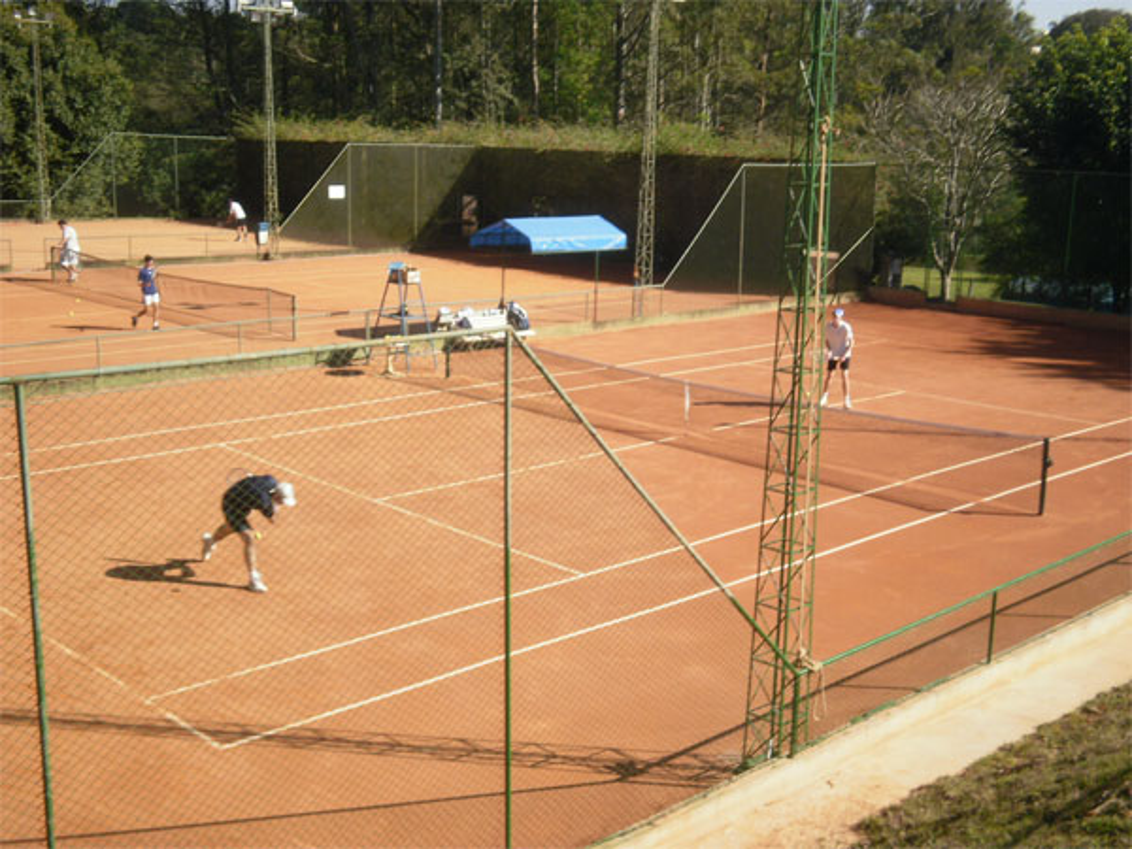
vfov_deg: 33.6
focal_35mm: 43
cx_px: 566
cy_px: 424
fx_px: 1406
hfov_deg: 43.9
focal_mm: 7.61
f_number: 10.1
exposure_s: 1/100
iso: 100
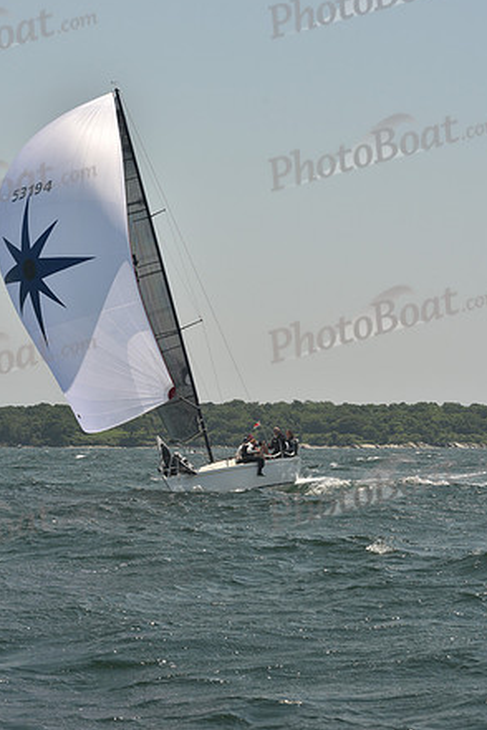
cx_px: 183
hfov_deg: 14.8
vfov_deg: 22.1
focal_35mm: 92
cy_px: 258
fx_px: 1867
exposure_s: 1/640
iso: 250
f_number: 8
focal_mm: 70
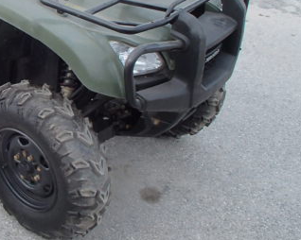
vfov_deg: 27.2
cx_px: 19
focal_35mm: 55
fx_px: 490
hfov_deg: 32.2
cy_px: 62
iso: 160
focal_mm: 5
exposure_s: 1/60
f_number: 3.9
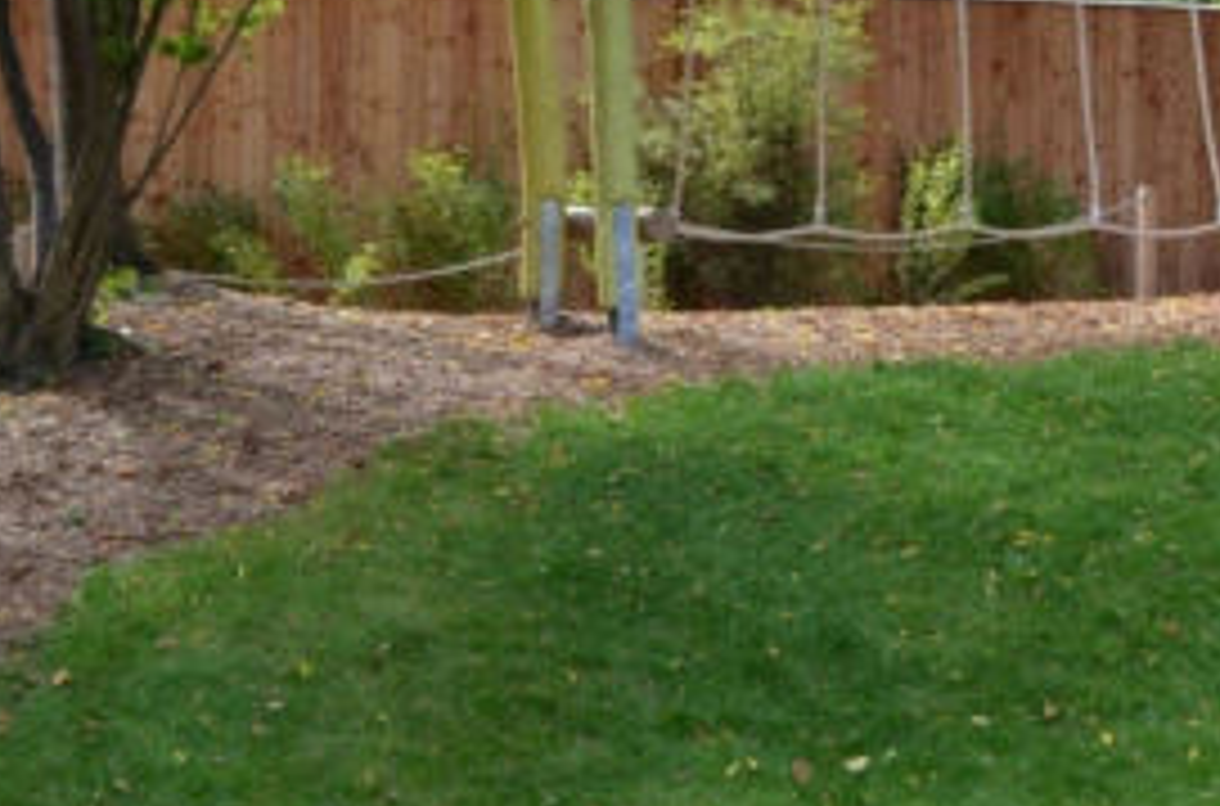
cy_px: 209
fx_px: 3596
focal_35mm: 106
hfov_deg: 18.2
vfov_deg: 12.8
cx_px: 1513
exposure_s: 1/180
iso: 200
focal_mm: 25
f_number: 6.7
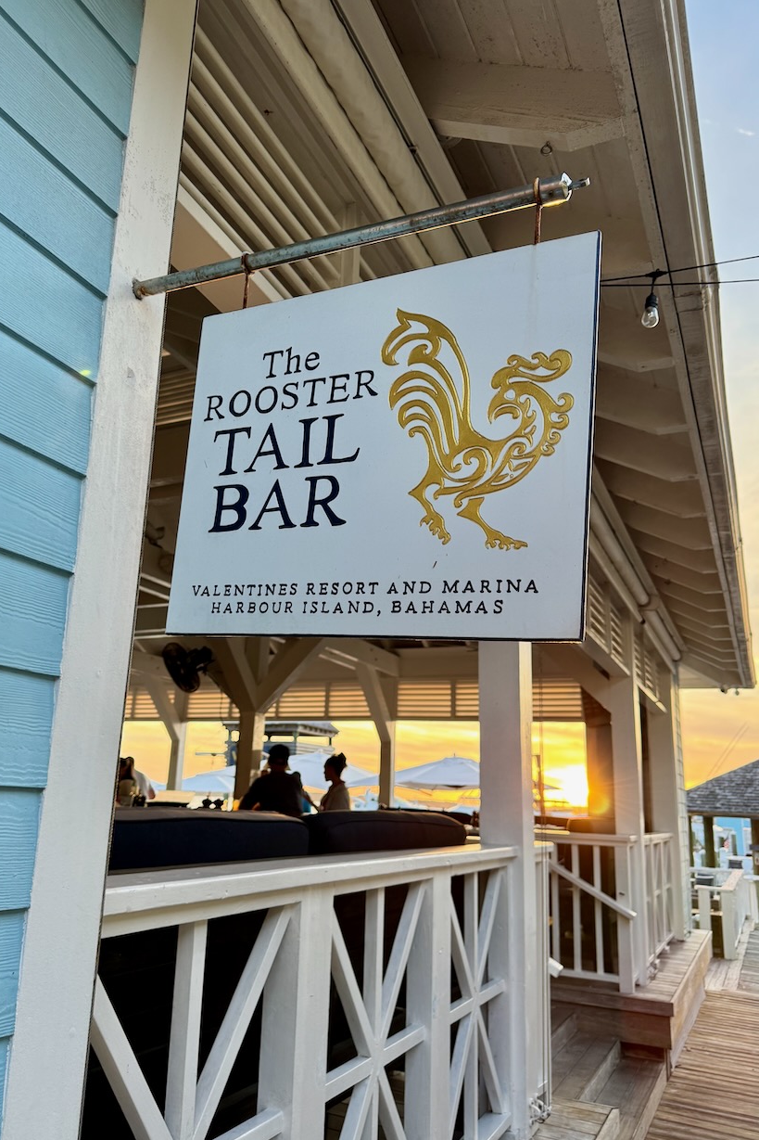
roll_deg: -2.0
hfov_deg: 49.4
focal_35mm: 26
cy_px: 578
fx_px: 822
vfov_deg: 69.4
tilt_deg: +15.0
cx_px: 329
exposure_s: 1/121
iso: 100
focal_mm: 6.86
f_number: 1.78
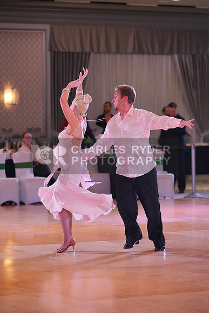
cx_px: 104
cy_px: 156
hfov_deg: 9.9
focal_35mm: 138
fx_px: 1201
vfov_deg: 14.9
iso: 5000
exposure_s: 1/500
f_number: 3.5
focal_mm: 138
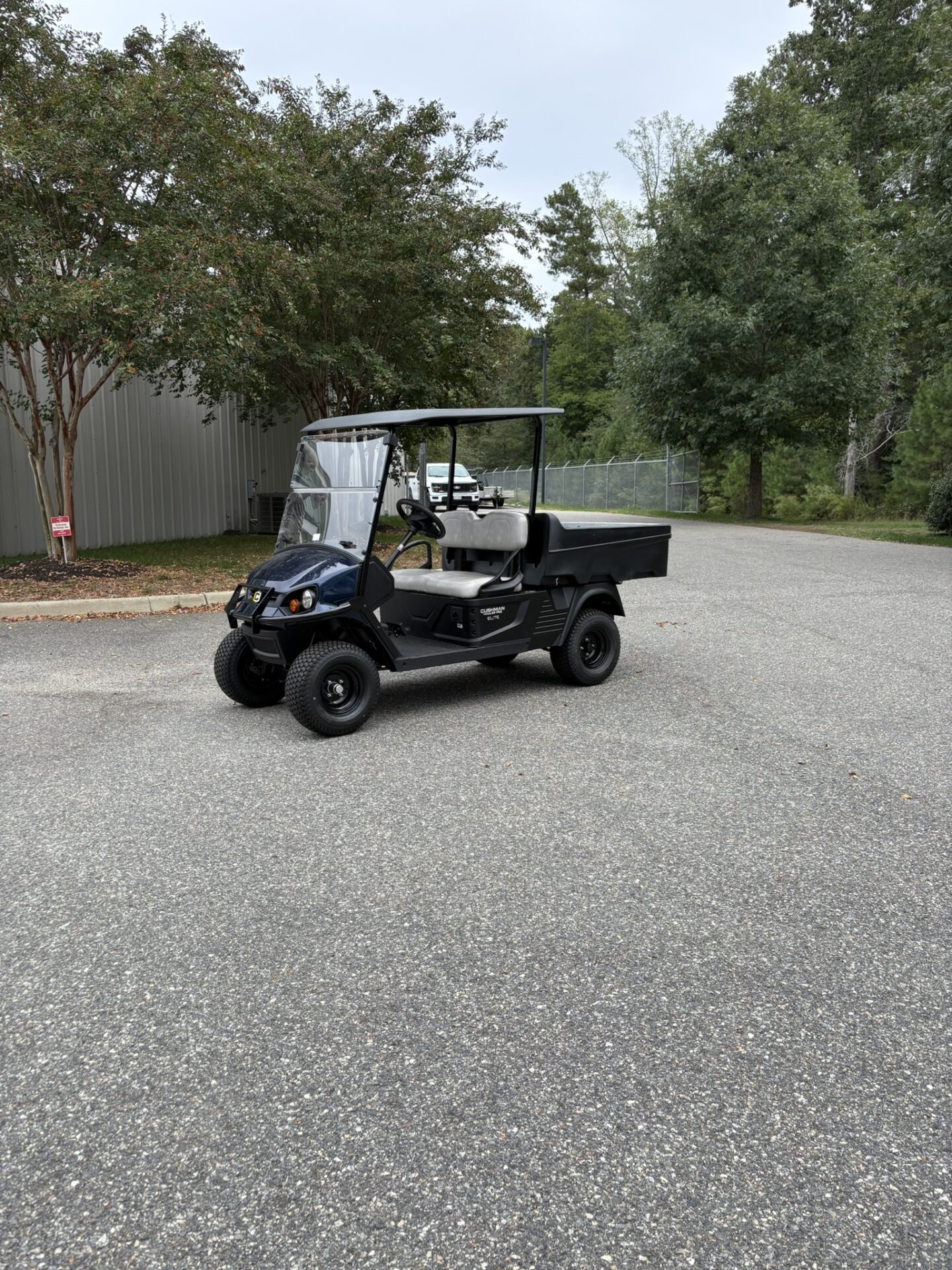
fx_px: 953
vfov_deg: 67.3
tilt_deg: -7.4
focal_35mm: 26
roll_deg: +0.2
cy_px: 635
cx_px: 476
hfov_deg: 53.1
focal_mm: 5.96
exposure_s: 1/1064
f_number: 1.6
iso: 50
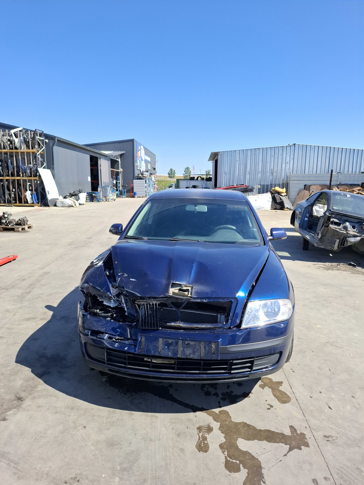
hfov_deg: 58.9
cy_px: 242
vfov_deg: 73.9
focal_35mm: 23
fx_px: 322
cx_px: 182
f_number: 1.8
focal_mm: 5.54
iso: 50
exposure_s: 1/1267
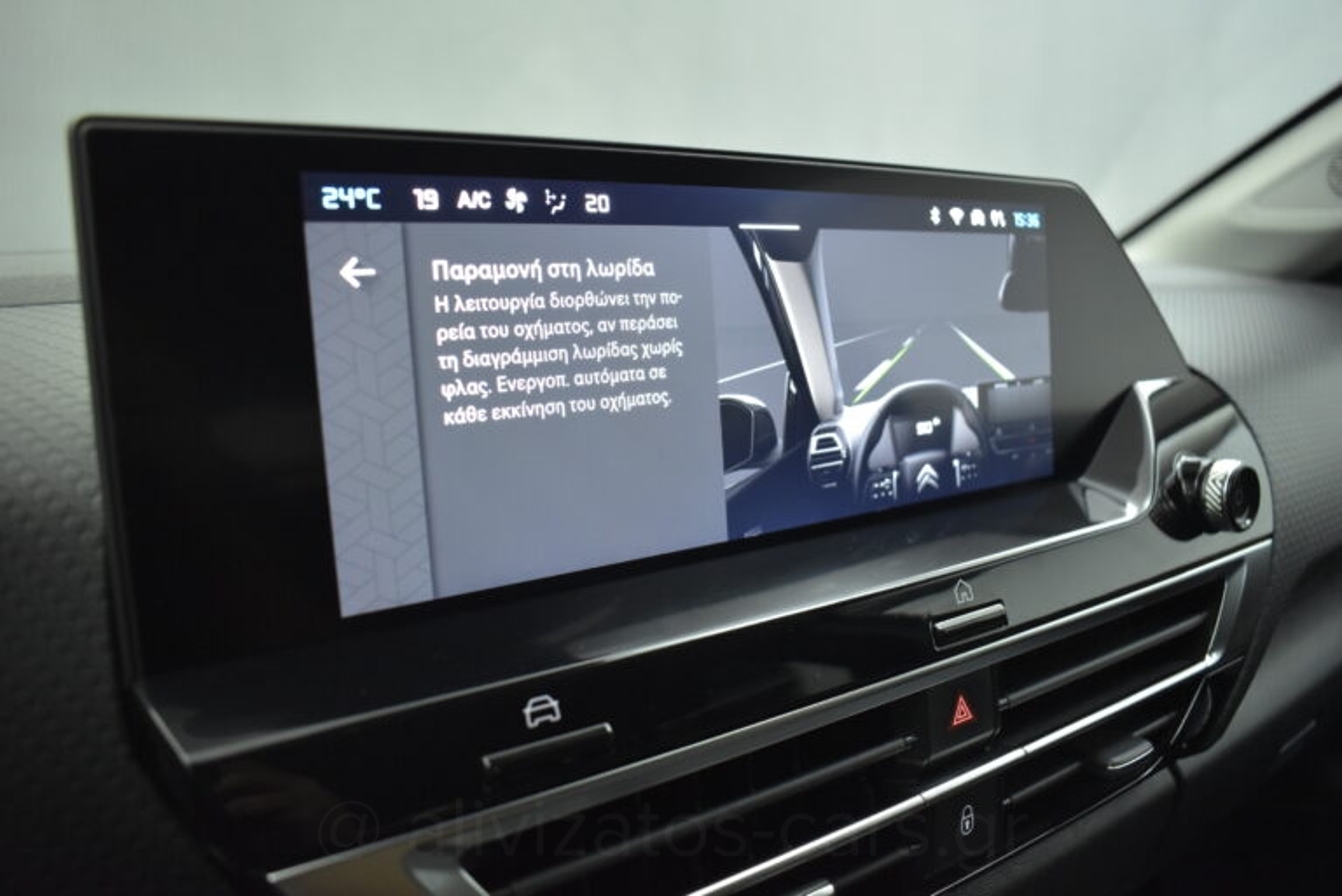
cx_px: 671
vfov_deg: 48.0
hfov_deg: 67.4
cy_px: 448
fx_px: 1007
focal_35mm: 27
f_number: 3.5
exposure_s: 1/60
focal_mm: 18
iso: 1600
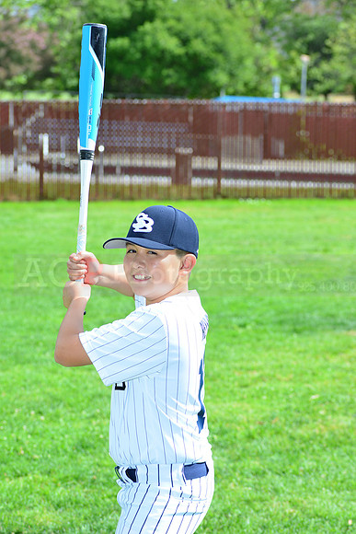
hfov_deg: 12.5
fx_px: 1631
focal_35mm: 110
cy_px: 267
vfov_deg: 18.6
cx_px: 178
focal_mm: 110
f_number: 8
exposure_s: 1/200
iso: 200
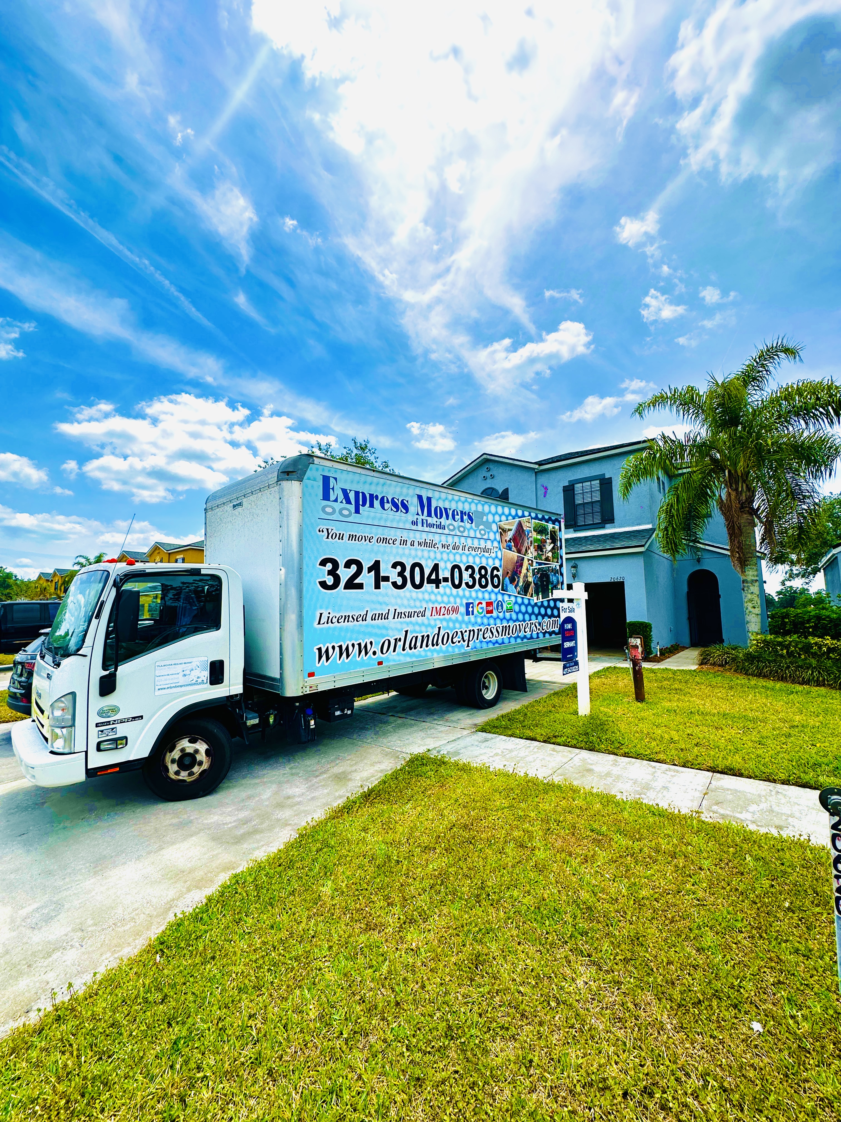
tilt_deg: +7.0
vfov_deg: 102.1
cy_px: 561
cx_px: 420
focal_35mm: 14
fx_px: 454
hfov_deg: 85.7
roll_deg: -0.8
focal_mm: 2.22
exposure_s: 1/2092
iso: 40
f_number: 2.2
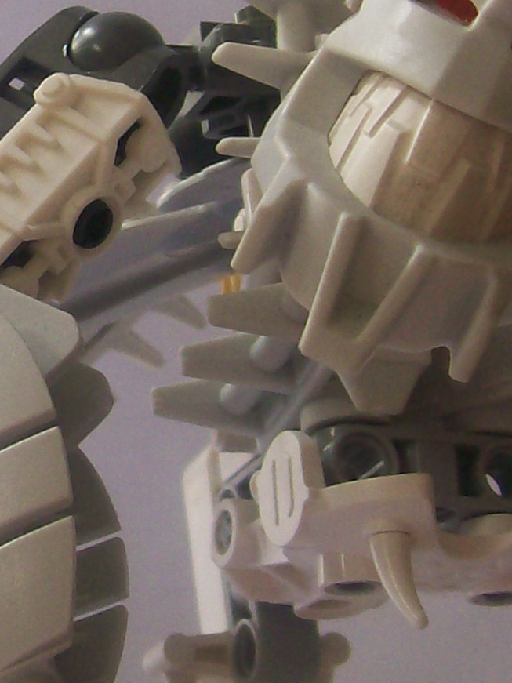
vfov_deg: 15.5
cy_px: 282
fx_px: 2505
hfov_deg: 11.3
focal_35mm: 127
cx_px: -176
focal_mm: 6
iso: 80
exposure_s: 1/44.8
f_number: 2.7
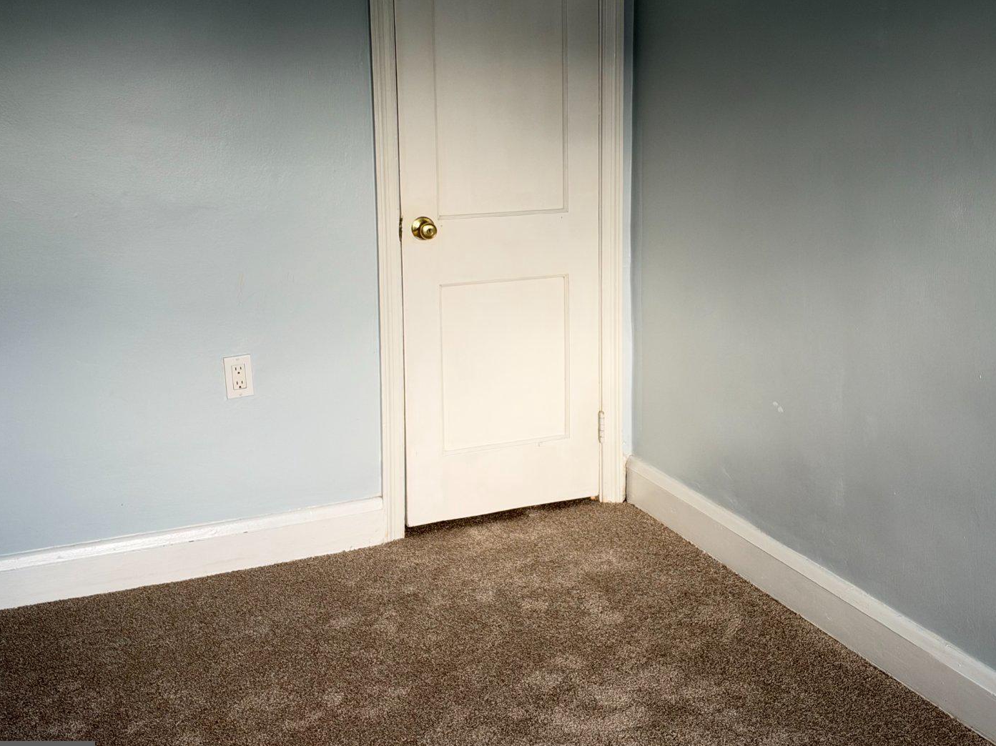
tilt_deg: -8.6
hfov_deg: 37.9
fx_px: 1438
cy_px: 251
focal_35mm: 50
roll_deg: +0.1
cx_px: 649
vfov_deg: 28.9
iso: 160
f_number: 1.8
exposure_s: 1/121
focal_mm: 6.93
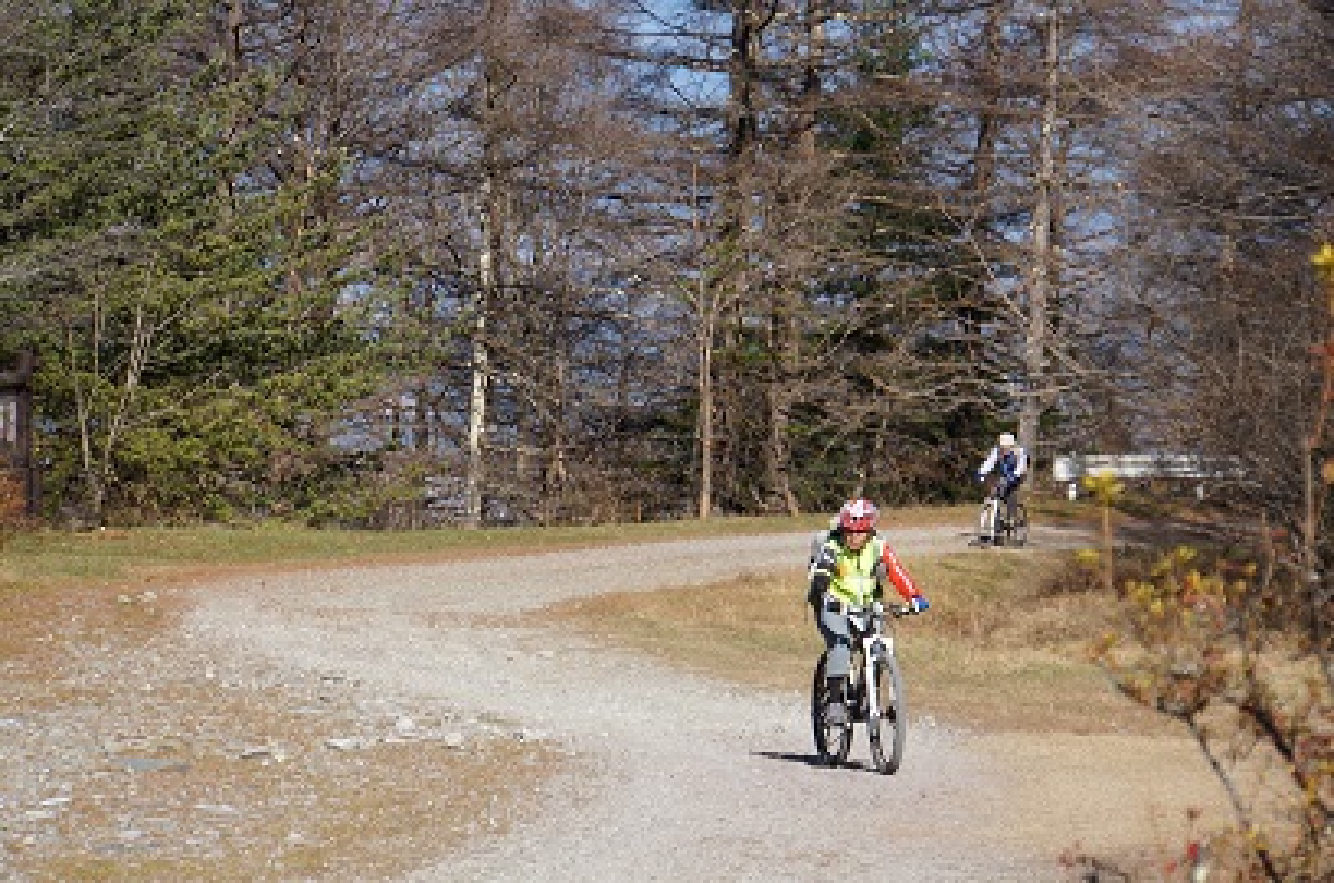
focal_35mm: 205
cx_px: 667
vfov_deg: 6.7
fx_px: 7581
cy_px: 442
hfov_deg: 10.1
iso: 100
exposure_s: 1/400
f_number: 6.3
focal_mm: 136.7
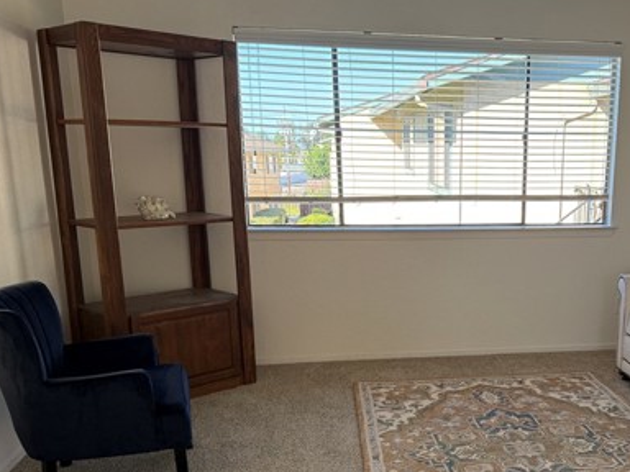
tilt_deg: -14.3
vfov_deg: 35.5
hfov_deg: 45.1
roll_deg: -0.7
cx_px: 479
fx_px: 728
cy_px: 326
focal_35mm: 40
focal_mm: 6.76
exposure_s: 1/287
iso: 100
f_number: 1.78
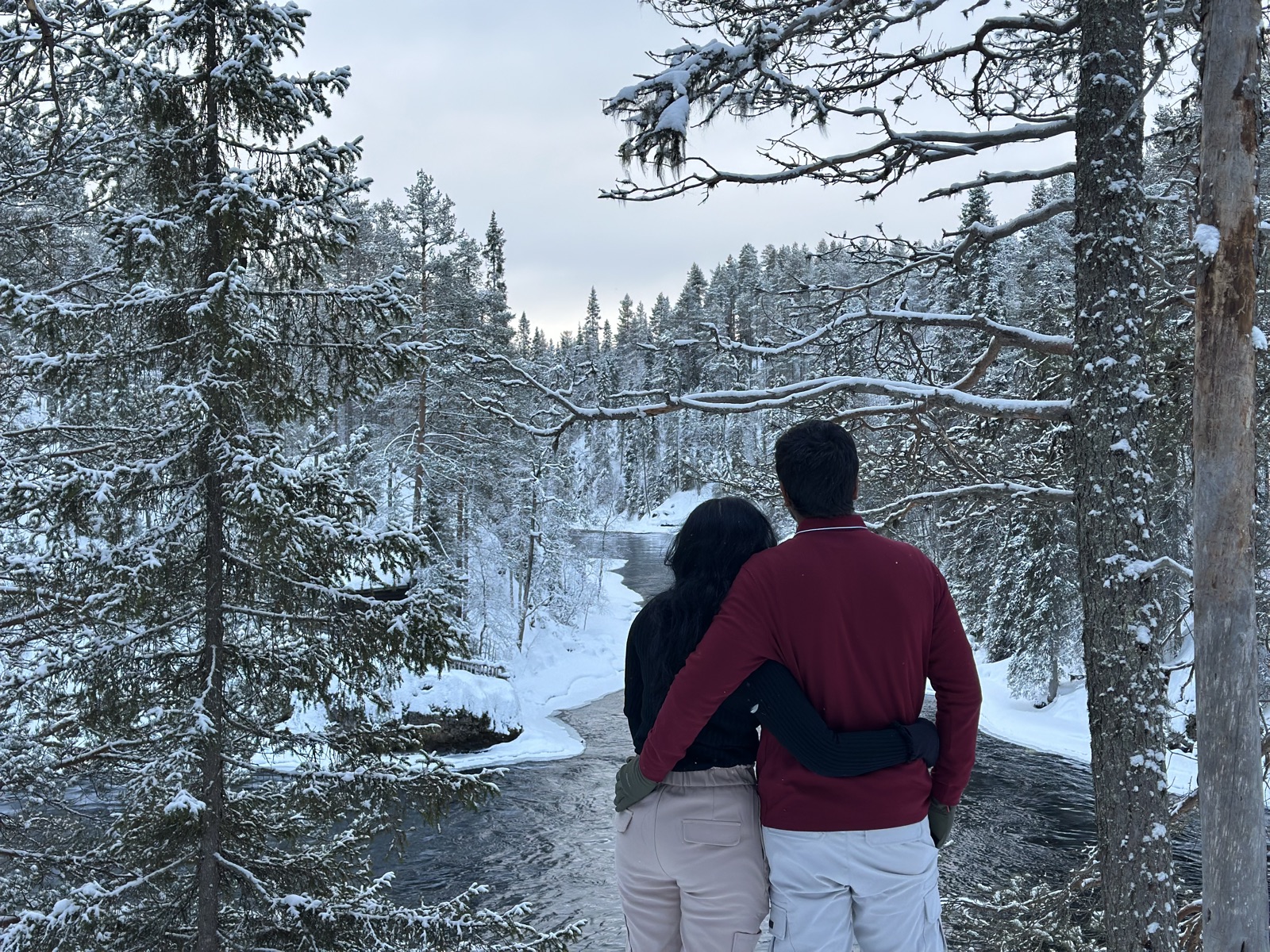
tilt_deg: -1.8
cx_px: 635
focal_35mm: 48
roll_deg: +0.0
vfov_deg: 30.3
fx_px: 1761
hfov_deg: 39.7
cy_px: 476
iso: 80
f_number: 1.78
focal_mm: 6.86
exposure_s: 1/435
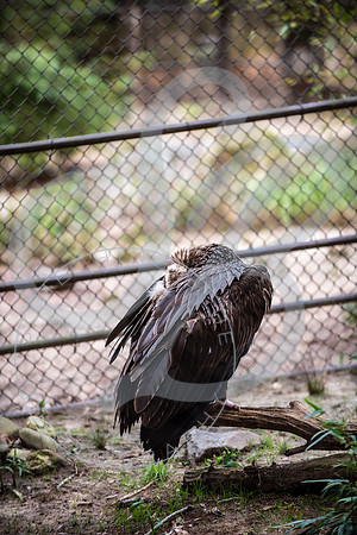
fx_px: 2975
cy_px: 268
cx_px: 178
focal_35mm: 200
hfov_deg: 6.9
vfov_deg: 10.3
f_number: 2.8
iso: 200
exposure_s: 1/250
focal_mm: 200
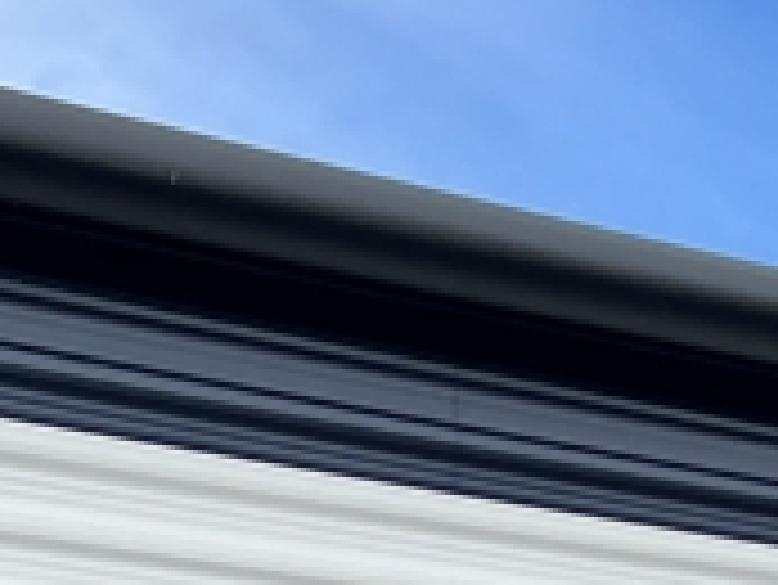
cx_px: 391
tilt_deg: +2.5
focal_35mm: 180
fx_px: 4048
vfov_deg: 7.8
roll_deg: +1.1
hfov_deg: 11.0
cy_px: 1274
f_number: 1.5
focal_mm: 5.7
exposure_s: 1/3077
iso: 50
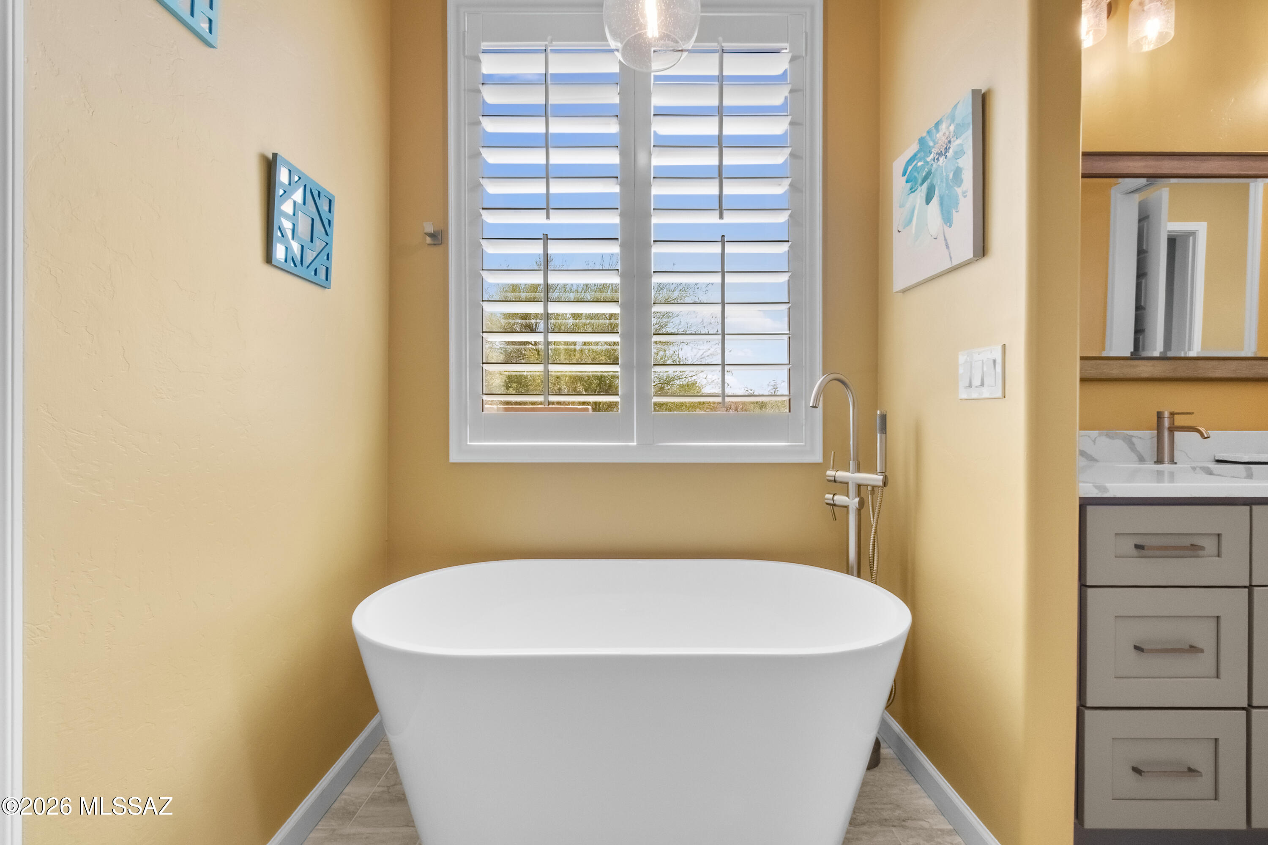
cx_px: 634
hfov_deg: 100.4
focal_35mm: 15
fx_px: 528
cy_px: 422
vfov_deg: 77.3
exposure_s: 1/4
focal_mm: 10
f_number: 22
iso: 1600
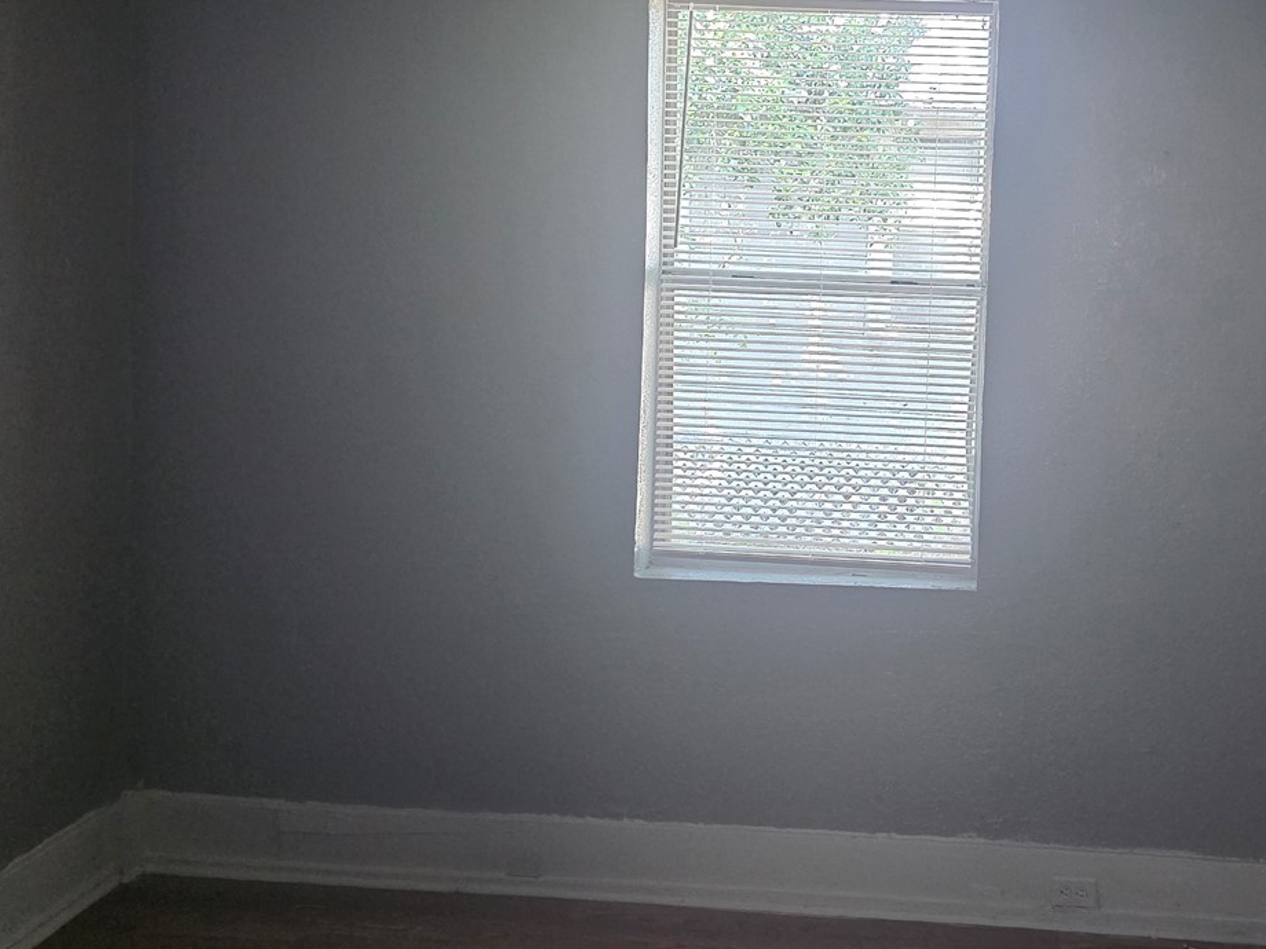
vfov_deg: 35.7
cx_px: 885
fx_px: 1463
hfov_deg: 45.8
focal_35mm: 40
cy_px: 329
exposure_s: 1/120
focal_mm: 6.3
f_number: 1.7
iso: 640
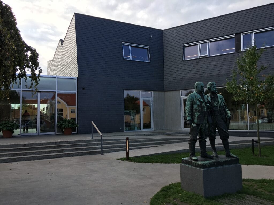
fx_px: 230
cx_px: 137
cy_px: 102
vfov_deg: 48.2
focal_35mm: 29
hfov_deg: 61.7
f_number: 2.2
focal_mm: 4.15
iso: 25
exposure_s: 1/827
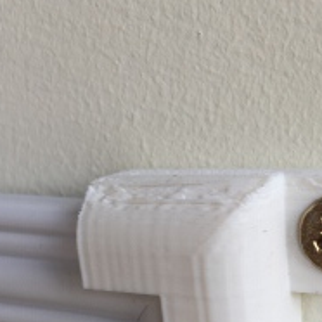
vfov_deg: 30.0
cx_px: 248
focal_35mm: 55
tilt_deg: -17.1
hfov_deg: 30.5
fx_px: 579
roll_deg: +4.0
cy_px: 277
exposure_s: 1/149
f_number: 2.2
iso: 32
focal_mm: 4.15
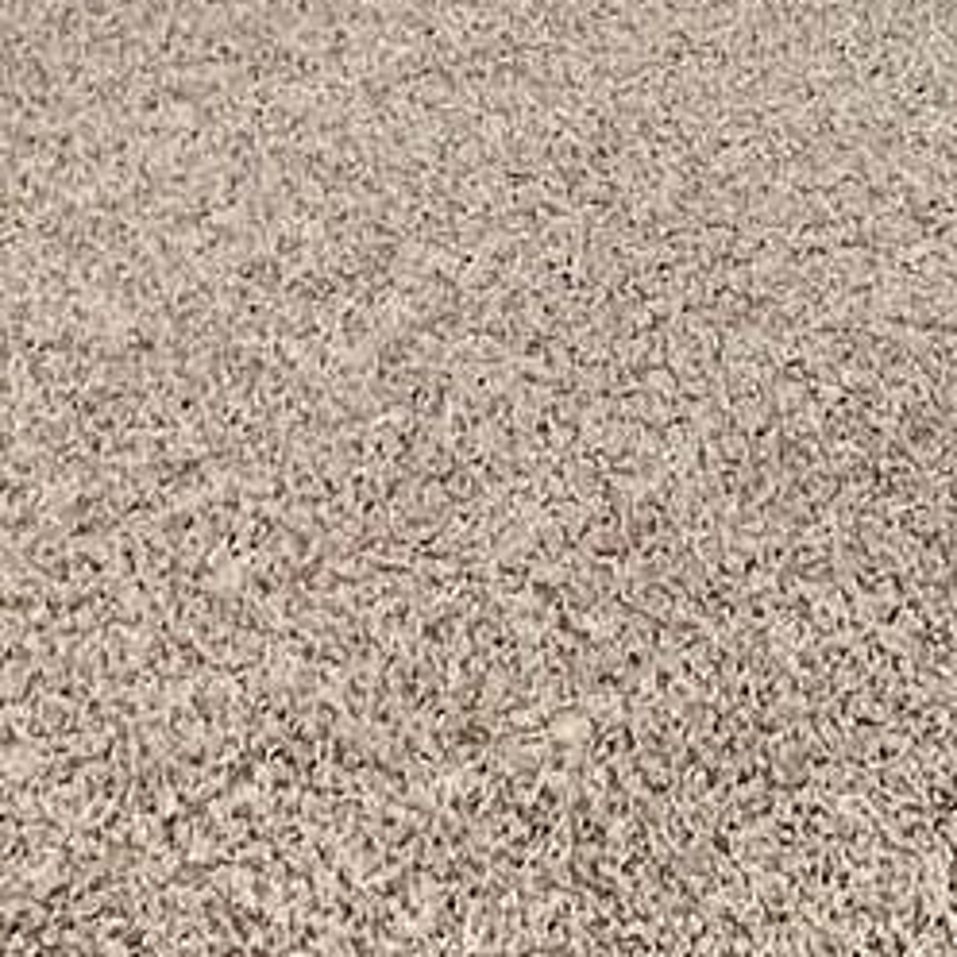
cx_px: 1451
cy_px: -1169
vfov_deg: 14.1
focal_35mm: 95
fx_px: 2971
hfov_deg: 16.6
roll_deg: +0.6
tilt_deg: -0.1
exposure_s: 1/120
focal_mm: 1.57
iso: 100
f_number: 1.8
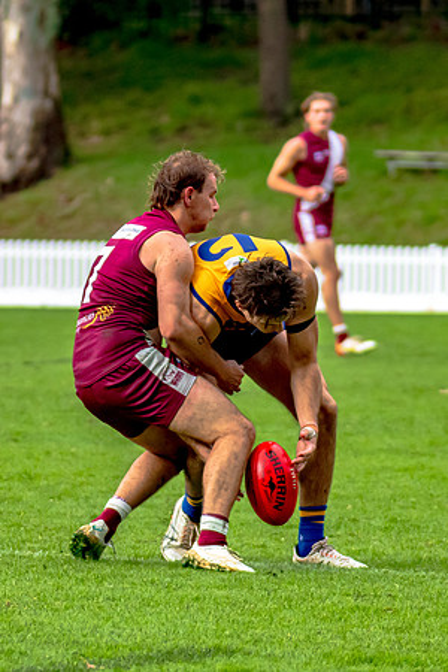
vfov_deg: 3.9
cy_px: 428
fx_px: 9918
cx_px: 150
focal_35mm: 531
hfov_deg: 2.6
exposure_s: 1/1250
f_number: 5.6
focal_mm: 240
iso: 800
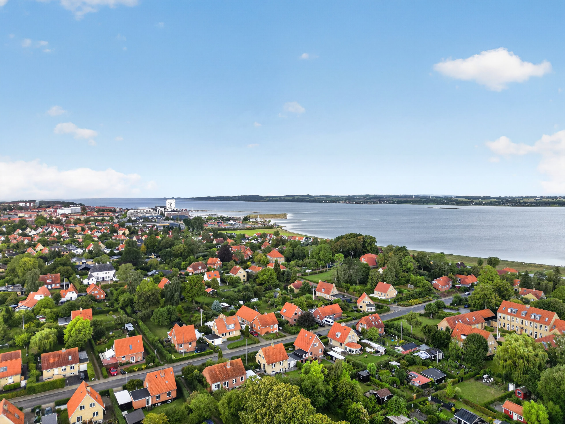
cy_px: 212
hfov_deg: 71.6
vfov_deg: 56.8
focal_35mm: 24
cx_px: 282
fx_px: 392
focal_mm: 6.7
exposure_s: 1/725
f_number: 1.7
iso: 100
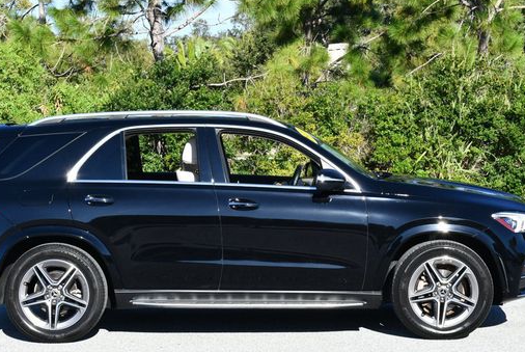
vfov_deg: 15.1
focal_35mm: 91
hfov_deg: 22.3
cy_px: 175
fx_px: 1329
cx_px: 239
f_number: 8
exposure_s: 1/250
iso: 200
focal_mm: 36
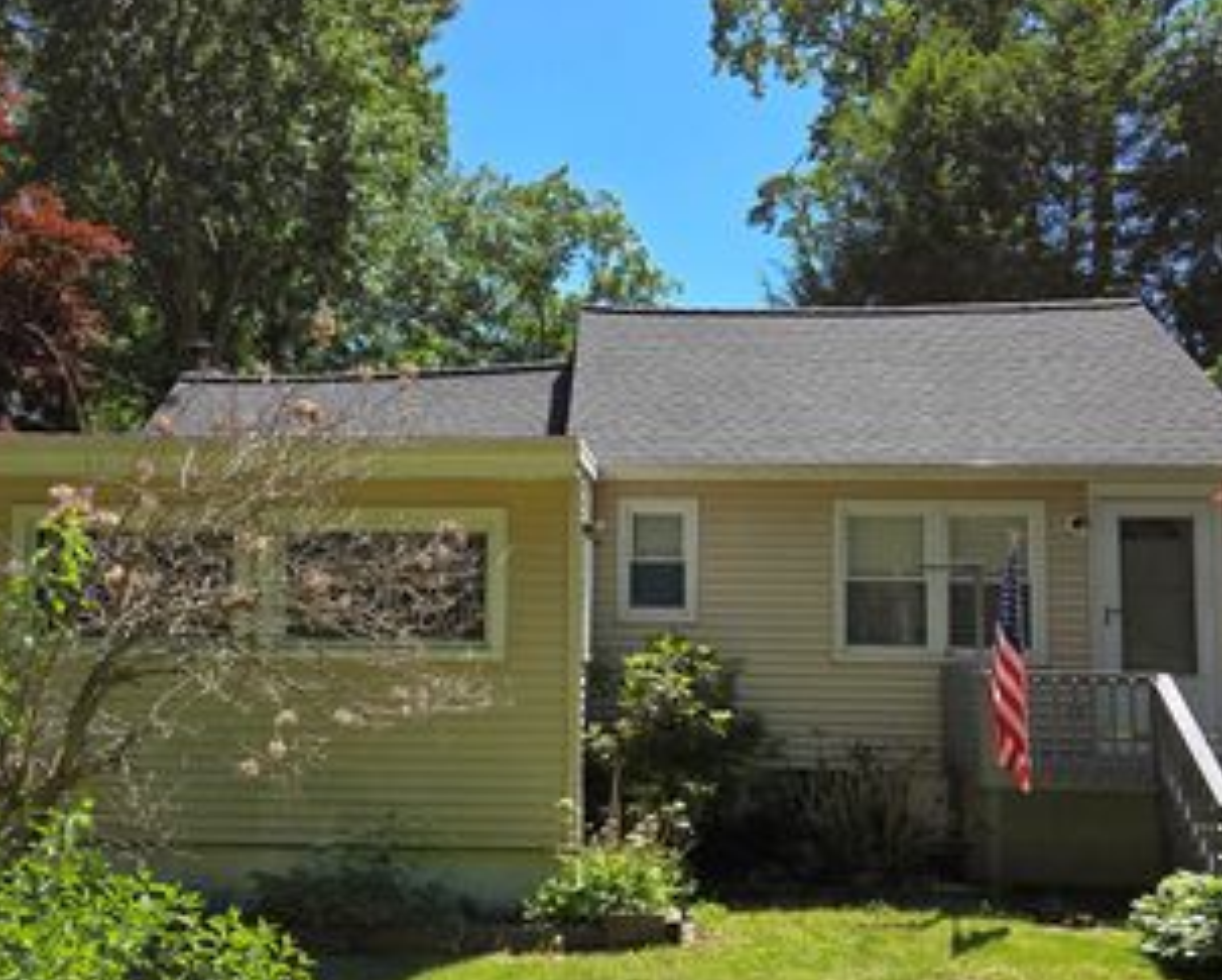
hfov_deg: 48.9
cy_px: 591
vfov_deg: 40.0
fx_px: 1339
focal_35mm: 37
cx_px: 536
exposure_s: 1/2782
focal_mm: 5.4
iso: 80
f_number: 1.8
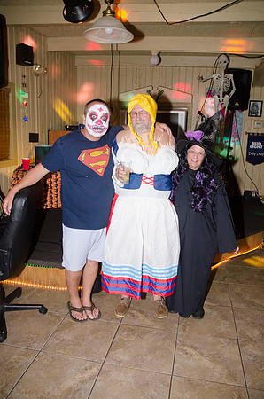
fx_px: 298
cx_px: 132
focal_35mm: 27
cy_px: 200
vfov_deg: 67.5
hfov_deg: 47.7
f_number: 4
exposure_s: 1/60
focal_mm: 18
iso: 800
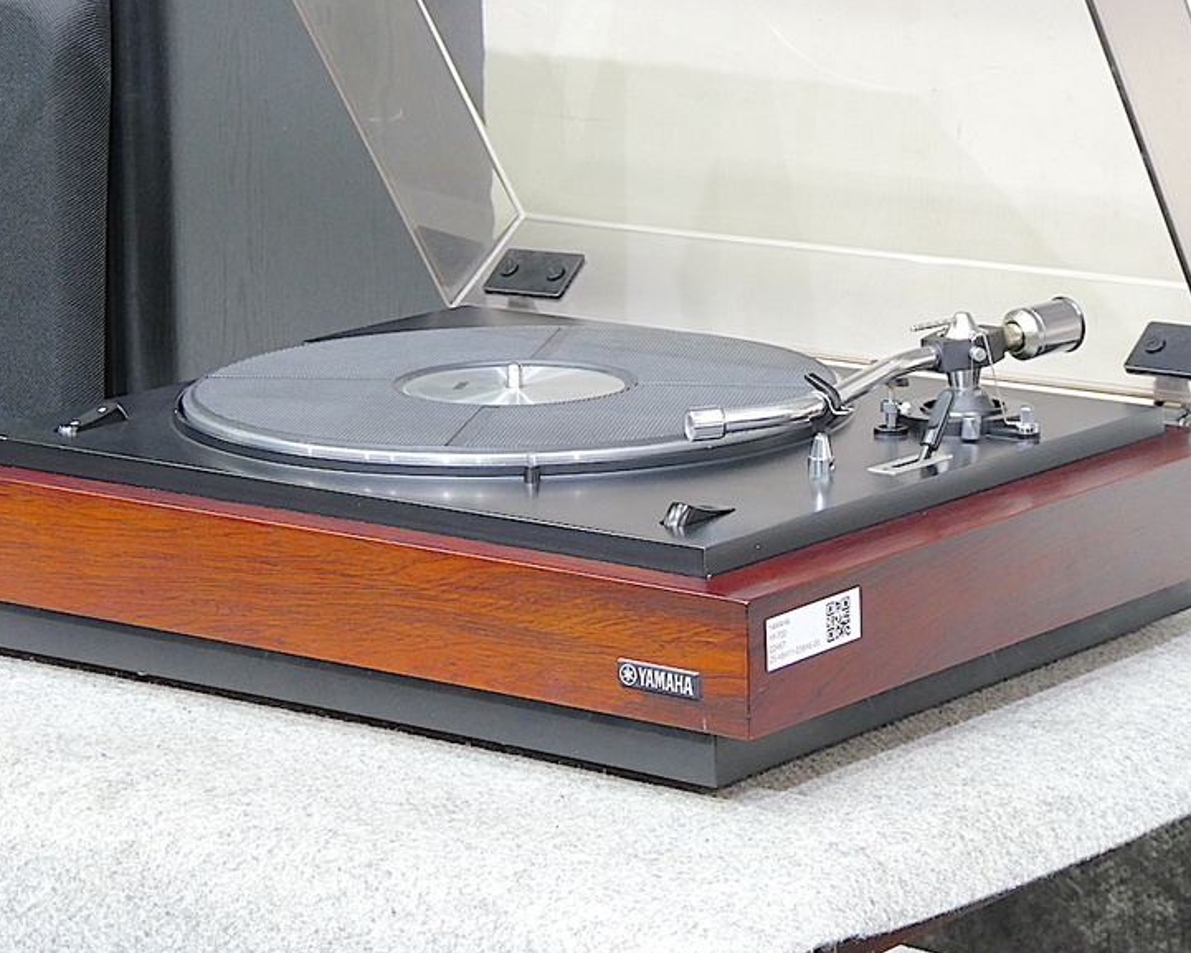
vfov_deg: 13.2
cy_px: 431
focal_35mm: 117
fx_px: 4125
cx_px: 558
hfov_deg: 16.4
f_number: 4.9
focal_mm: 16.1
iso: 200
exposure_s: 1/2.5
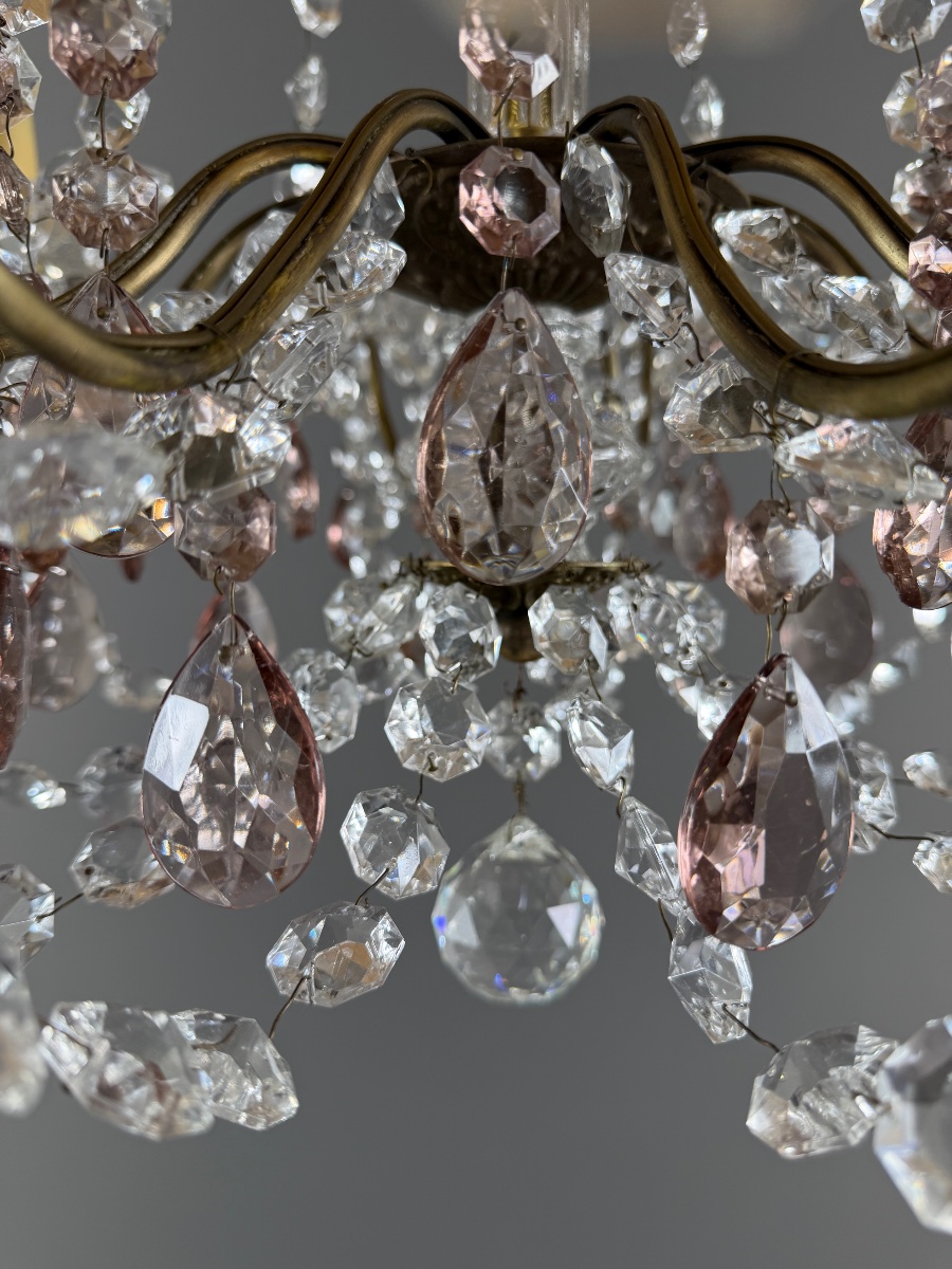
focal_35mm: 24
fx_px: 880
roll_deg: -1.4
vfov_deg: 71.6
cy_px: 634
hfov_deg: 56.8
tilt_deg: -5.2
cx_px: 476
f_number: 1.78
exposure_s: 1/100
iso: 80
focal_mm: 6.76
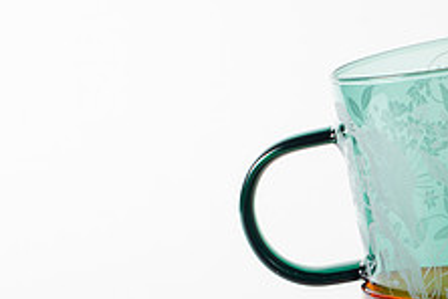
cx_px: 500
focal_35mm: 142
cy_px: 311
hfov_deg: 14.1
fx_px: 1767
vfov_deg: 9.6
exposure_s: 1/250
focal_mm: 50
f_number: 16
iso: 250
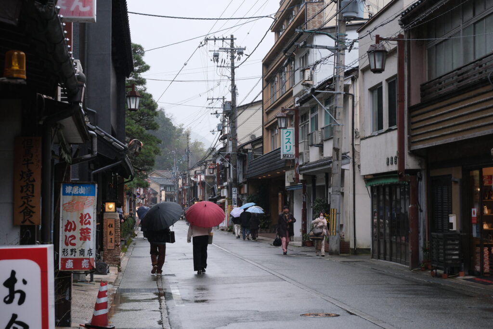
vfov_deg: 20.9
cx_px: 246
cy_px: 164
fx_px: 890
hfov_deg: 31.0
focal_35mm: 65
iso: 1000
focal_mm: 43.2
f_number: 4.5
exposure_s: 1/250
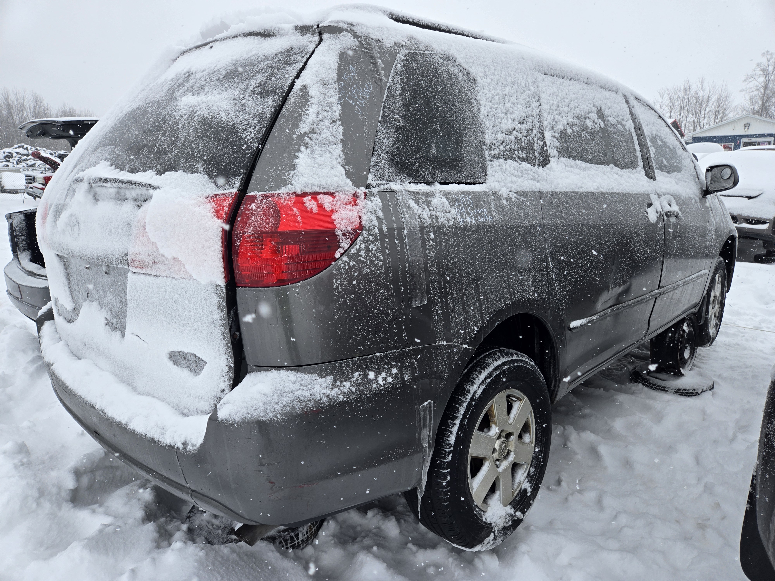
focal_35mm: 23
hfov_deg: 73.9
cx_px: 388
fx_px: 515
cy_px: 290
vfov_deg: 58.9
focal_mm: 5.4
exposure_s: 1/1090
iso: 25
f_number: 1.8
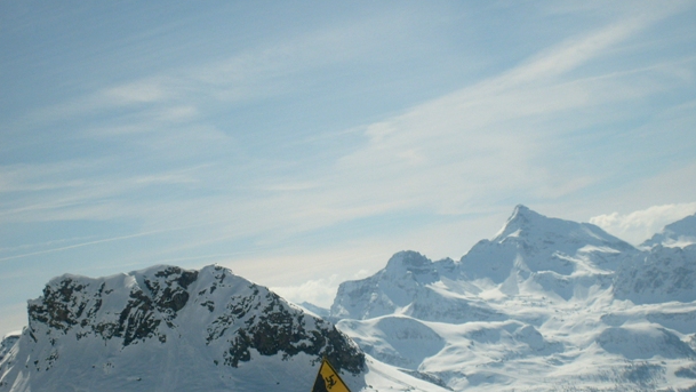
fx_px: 1643
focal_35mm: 89
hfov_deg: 23.9
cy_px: 253
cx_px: 346
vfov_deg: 13.6
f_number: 10.6
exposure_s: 1/500
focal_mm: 13.7
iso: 80
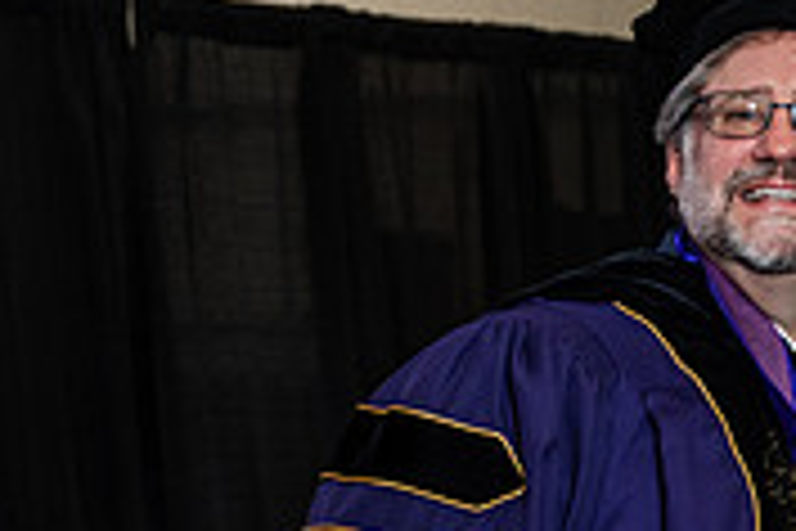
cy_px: 578
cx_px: 967
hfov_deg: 9.4
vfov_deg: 6.3
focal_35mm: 216
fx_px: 4776
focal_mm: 66
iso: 1250
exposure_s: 1/200
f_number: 5
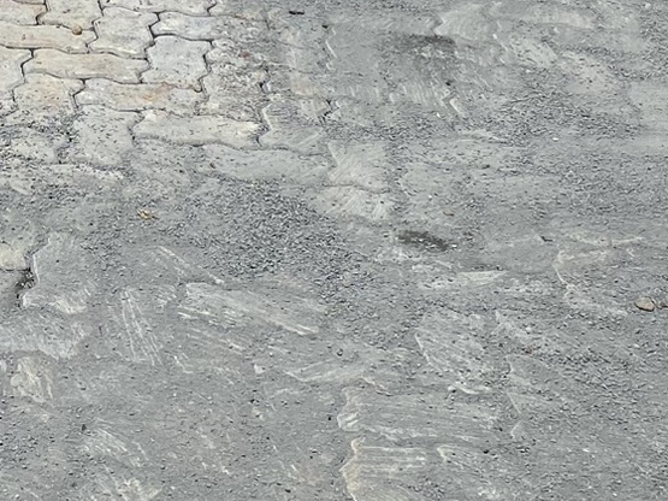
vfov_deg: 14.0
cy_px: -335
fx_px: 1852
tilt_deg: -12.2
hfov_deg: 20.0
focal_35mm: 96
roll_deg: -2.6
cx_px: 41
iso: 32
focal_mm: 4.25
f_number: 1.8
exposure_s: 1/6757
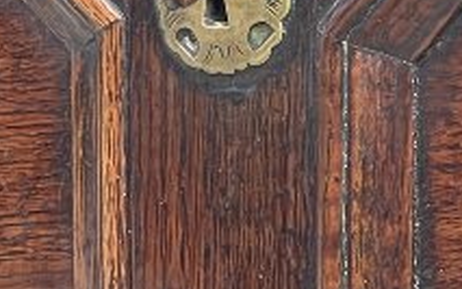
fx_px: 3902
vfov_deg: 4.2
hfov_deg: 6.8
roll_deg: +0.0
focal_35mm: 310
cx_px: 364
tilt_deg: -2.6
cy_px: 263
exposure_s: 1/249
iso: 25
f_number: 2
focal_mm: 6
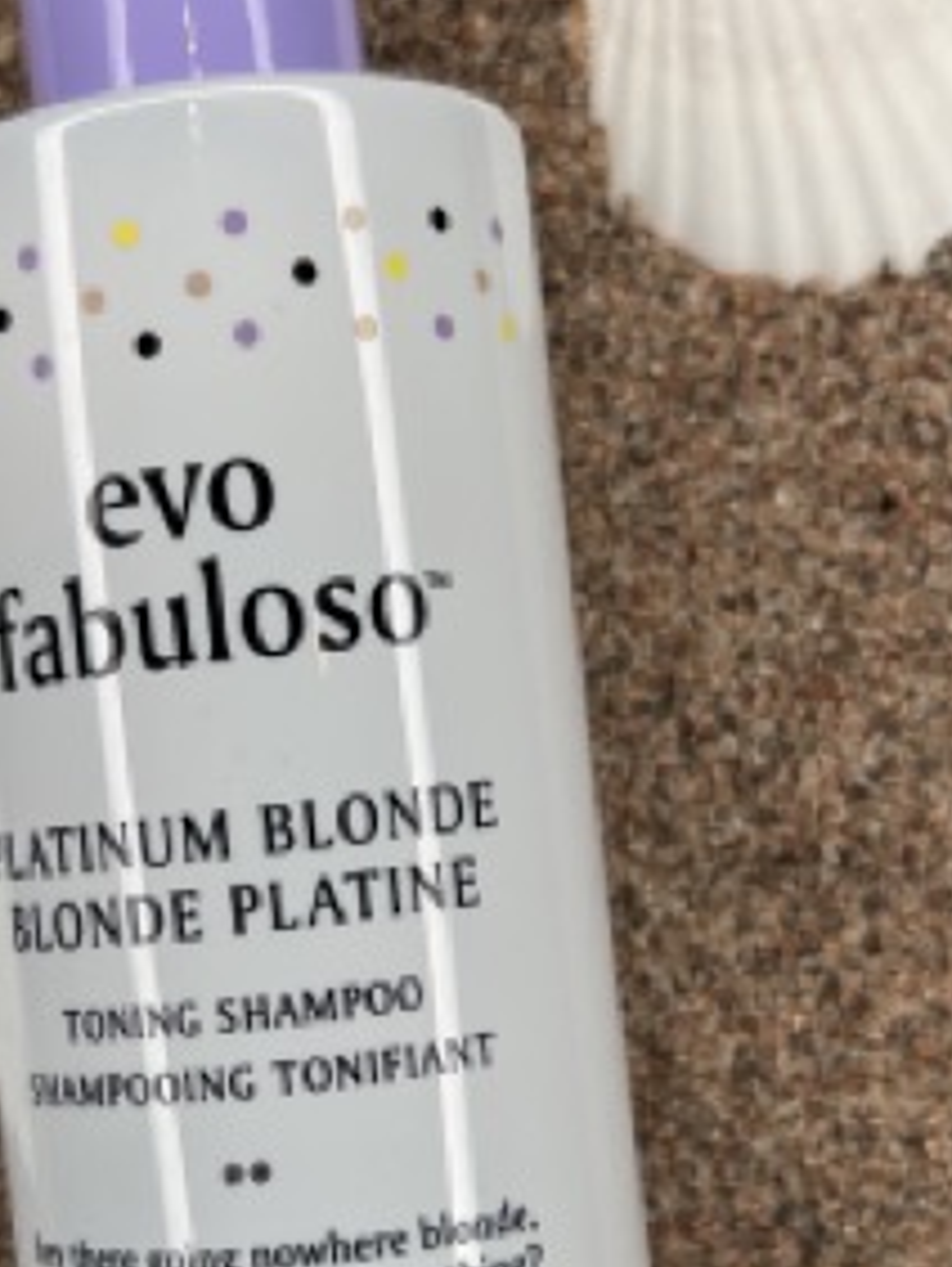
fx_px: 2160
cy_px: 845
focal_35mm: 59
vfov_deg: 32.4
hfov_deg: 24.8
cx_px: 355
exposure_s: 1/827
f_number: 1.5
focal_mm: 5.7
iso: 50
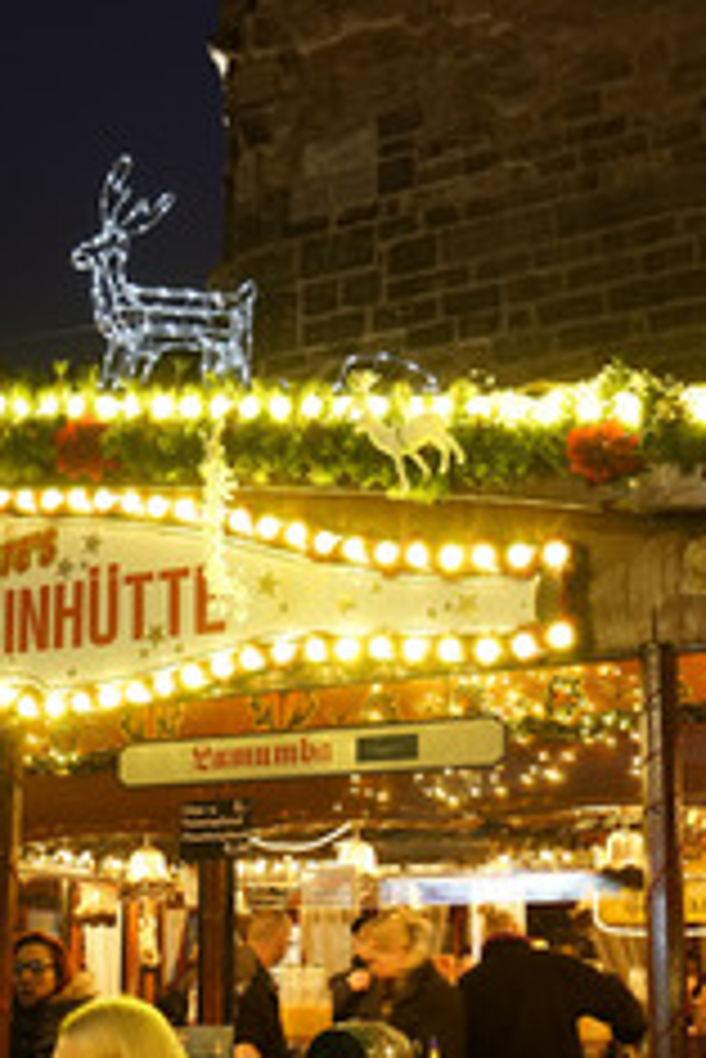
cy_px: 585
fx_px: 1968
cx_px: 281
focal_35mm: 67
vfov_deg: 30.0
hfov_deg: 20.3
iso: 1600
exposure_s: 1/13
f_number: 4.5
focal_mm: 35
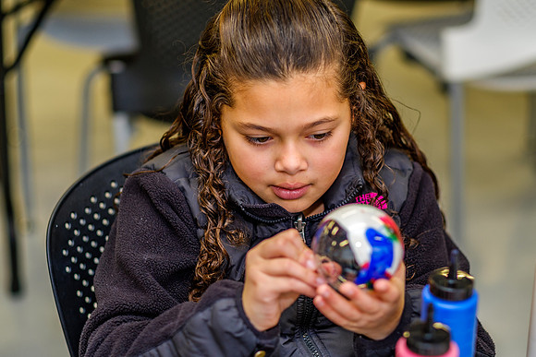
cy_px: 201
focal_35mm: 96
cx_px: 298
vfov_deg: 14.3
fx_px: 1423
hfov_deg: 21.3
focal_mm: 56
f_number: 1.6
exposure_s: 1/125
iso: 200
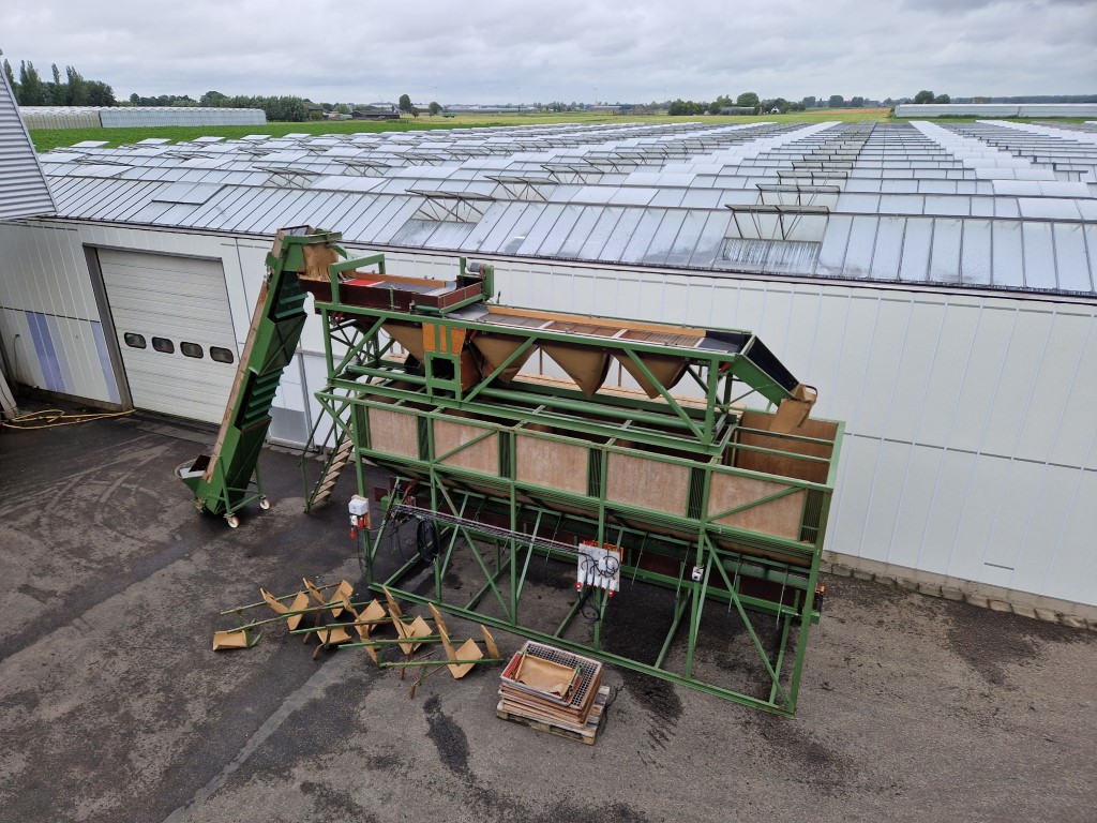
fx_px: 729
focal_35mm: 23
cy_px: 412
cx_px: 548
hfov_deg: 73.9
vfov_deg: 58.9
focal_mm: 5.4
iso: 50
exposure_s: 1/255
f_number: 1.8
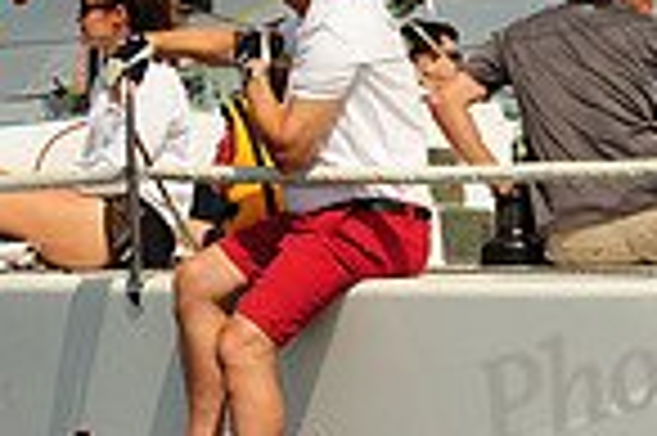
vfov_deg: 4.9
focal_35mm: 279
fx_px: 5086
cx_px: 248
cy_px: 162
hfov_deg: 7.4
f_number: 9
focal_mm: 70
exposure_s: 1/1250
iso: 320
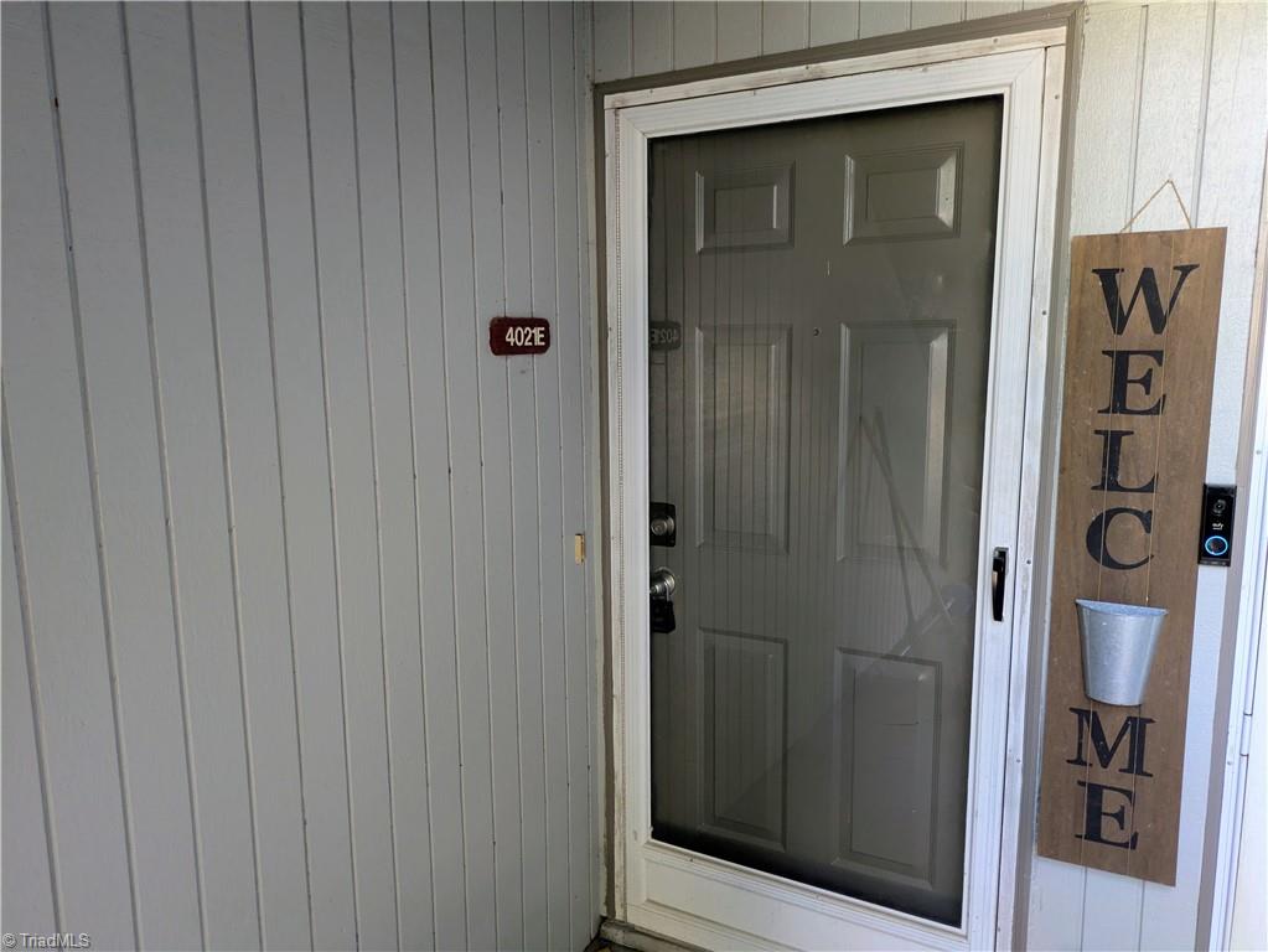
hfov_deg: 69.4
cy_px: 476
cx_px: 634
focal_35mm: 25
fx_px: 916
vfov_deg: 54.9
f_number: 1.89
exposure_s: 1/40
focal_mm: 5.43
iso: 304
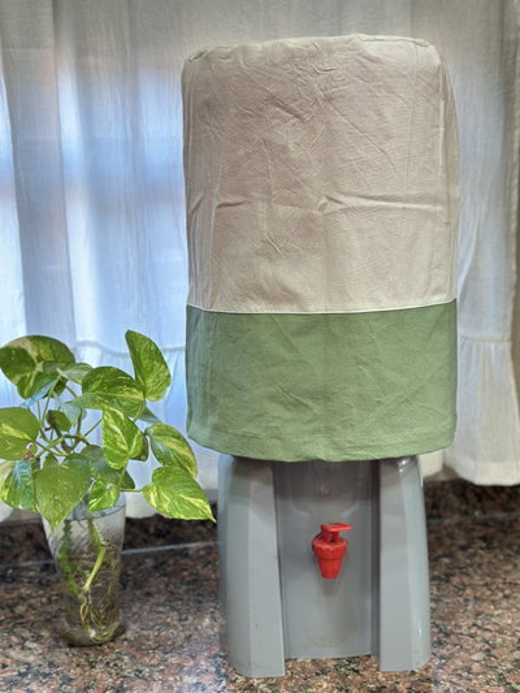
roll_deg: +1.2
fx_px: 961
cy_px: 346
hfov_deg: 30.3
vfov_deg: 39.6
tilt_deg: -10.9
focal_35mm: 48
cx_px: 260
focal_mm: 6.86
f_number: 1.78
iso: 160
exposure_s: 1/50
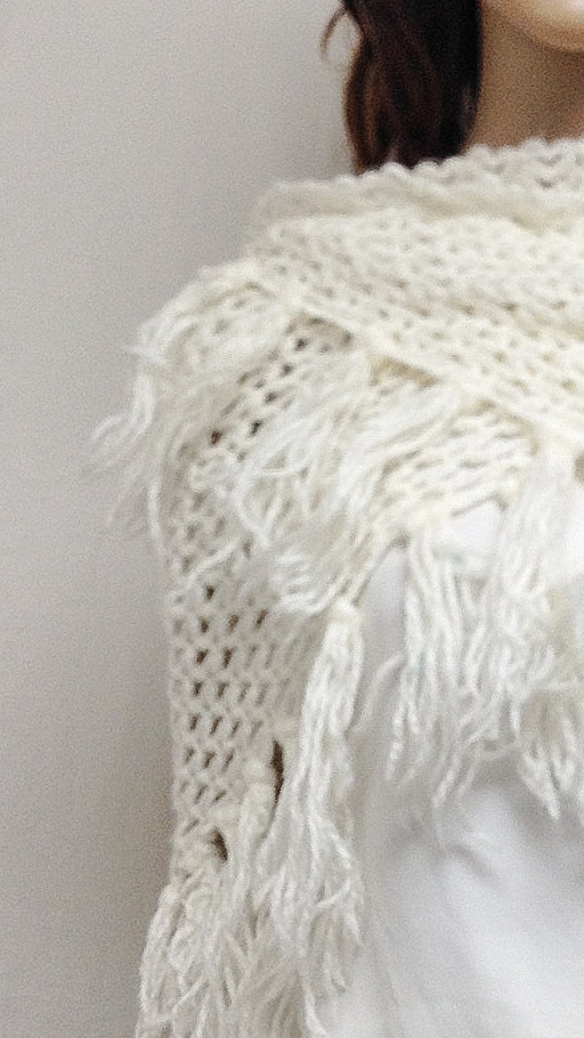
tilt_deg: -8.9
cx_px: 636
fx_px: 1899
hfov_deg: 17.0
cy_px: 411
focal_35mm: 69
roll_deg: -3.4
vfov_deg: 30.5
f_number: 2.4
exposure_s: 1/24
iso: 40
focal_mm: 3.3
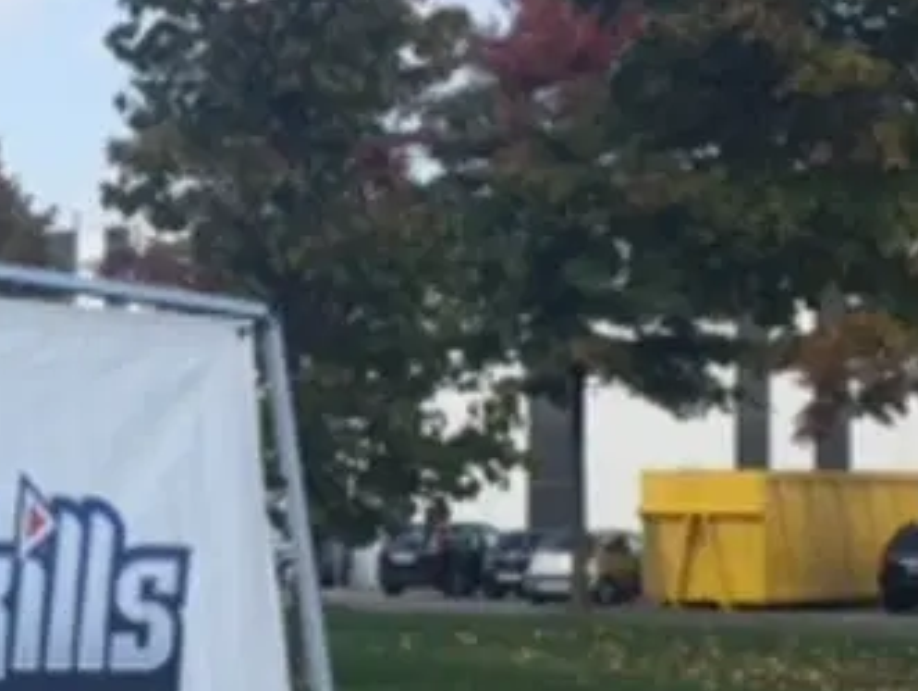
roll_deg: -1.7
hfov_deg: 18.0
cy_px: 330
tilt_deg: +4.0
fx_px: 2788
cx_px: -89
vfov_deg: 14.1
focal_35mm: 105
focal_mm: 4.15
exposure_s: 1/1080
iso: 32
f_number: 2.2
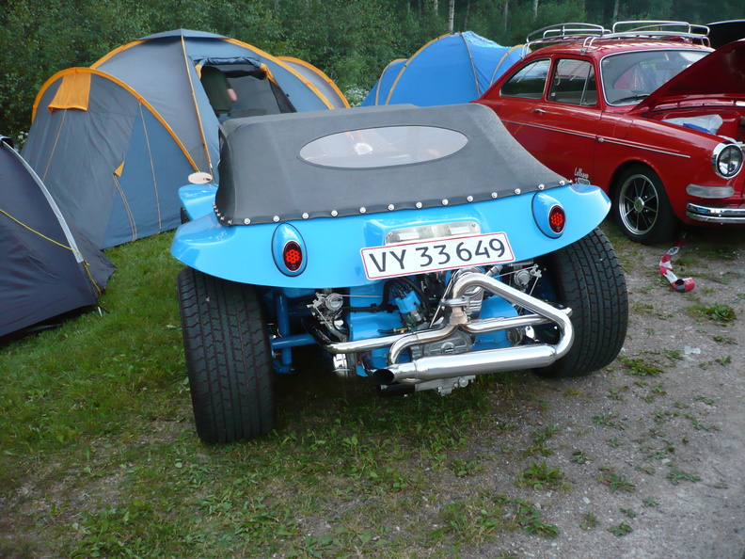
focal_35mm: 35
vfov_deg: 40.7
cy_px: 280
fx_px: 753
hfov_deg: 52.6
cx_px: 372
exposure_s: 1/20
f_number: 2.8
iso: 200
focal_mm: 5.8
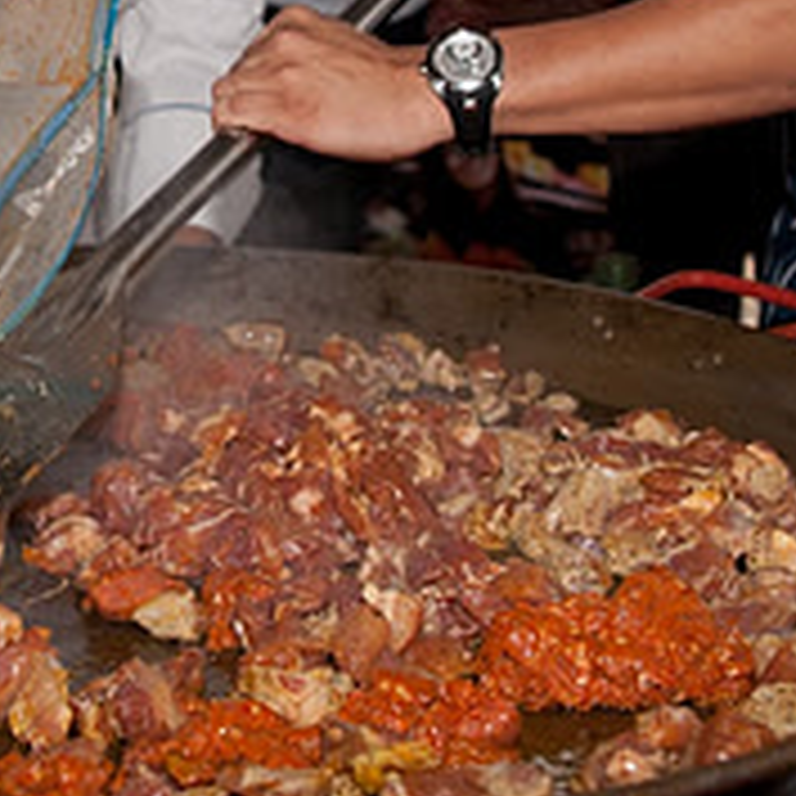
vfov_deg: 21.3
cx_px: 112
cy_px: -20
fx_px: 2029
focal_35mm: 78
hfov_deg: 21.8
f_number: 3.2
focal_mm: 28
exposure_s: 1/125
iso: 400
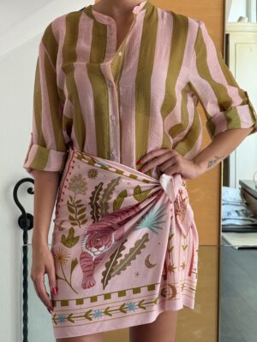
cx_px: 128
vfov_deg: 16.4
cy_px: 171
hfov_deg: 12.3
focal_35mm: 120
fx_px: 1188
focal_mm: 15.66
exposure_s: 1/100
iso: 80
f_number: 2.8
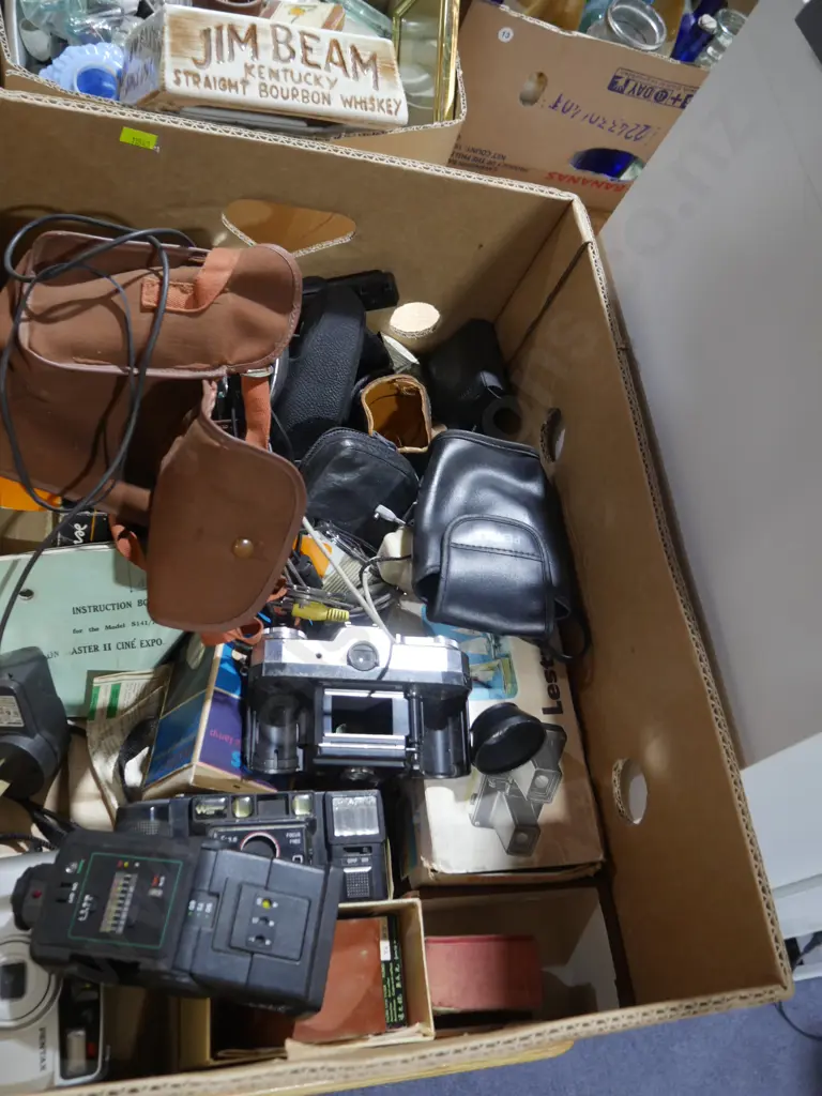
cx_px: 411
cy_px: 548
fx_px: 1013
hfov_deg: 44.2
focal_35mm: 32
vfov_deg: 56.8
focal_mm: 16
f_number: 3.6
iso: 640
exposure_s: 1/60
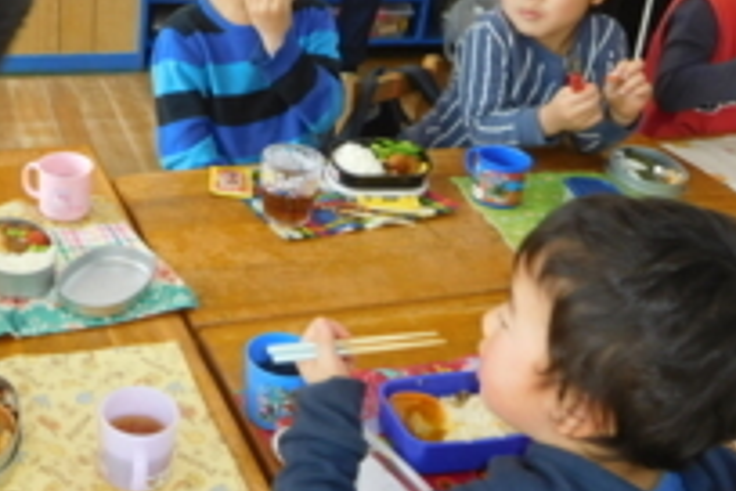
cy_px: 159
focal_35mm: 51
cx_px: 126
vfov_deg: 26.3
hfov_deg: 37.2
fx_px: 1043
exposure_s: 1/30
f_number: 3.4
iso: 125
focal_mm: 4.5
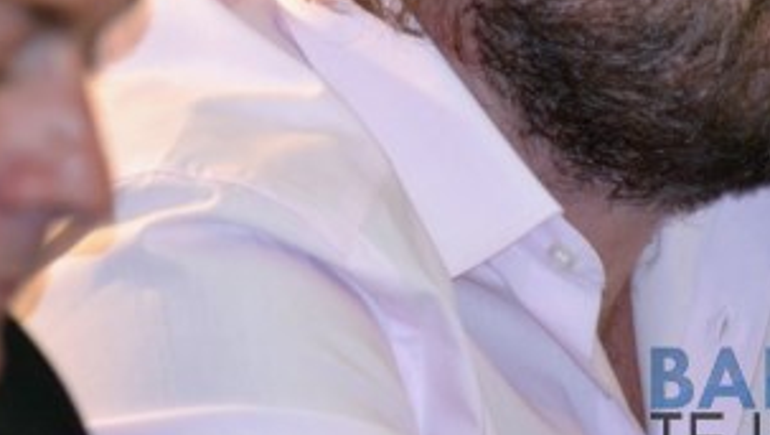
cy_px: -67
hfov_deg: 3.0
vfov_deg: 1.7
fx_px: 14916
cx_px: 297
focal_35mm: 730
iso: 3200
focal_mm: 220
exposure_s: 1/60
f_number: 5
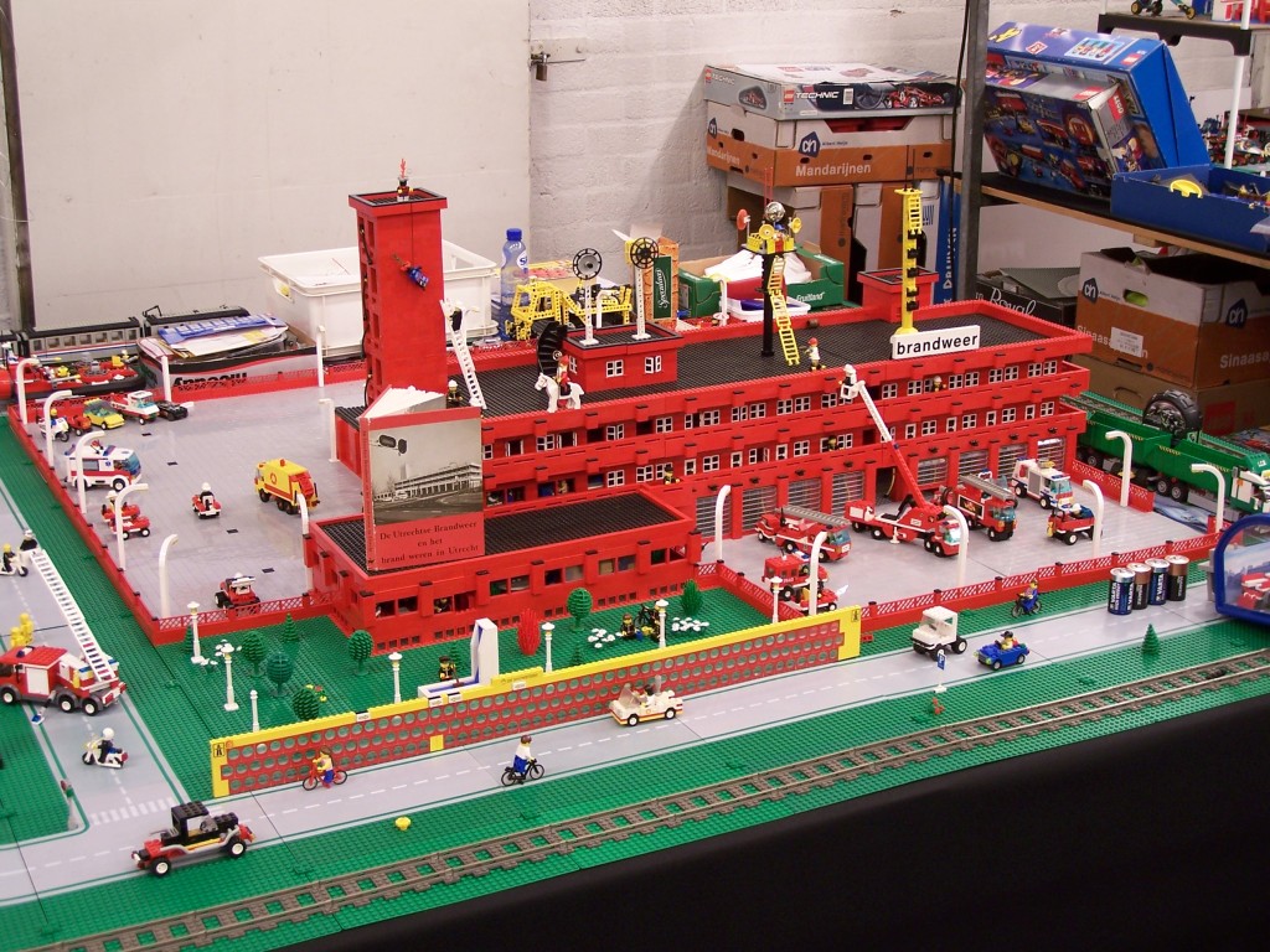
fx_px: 1871
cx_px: 635
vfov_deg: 28.6
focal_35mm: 51
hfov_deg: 37.5
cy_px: 476
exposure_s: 1/3
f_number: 3
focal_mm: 8.5
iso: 80
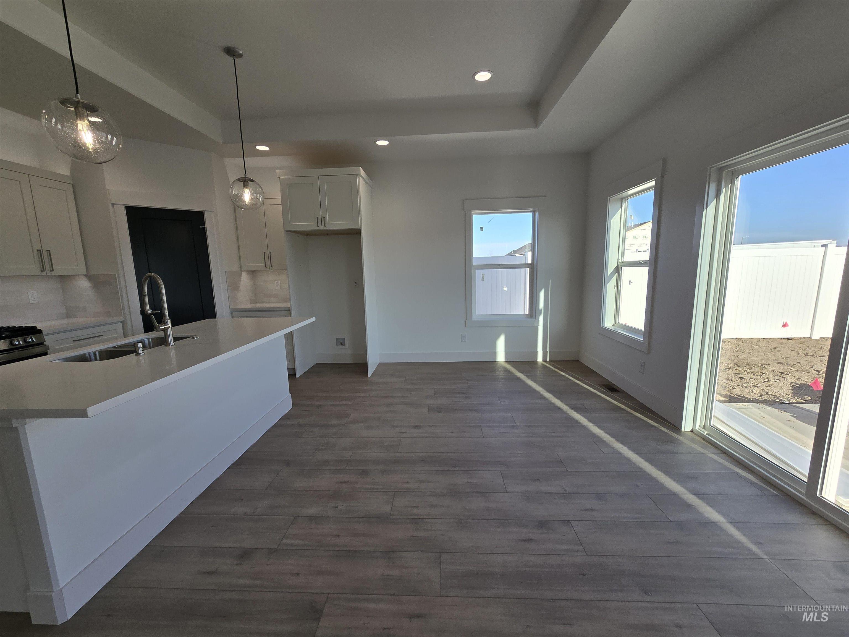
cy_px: 318
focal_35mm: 13
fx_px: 319
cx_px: 424
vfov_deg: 89.9
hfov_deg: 106.2
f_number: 2.2
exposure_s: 1/477
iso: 50
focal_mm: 2.2
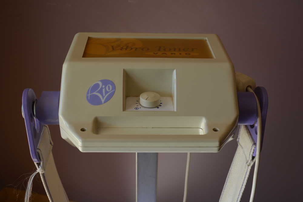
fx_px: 391
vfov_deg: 29.0
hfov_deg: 42.3
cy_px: 101
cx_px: 152
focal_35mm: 46
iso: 200
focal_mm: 31
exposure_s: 1/160
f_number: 6.3
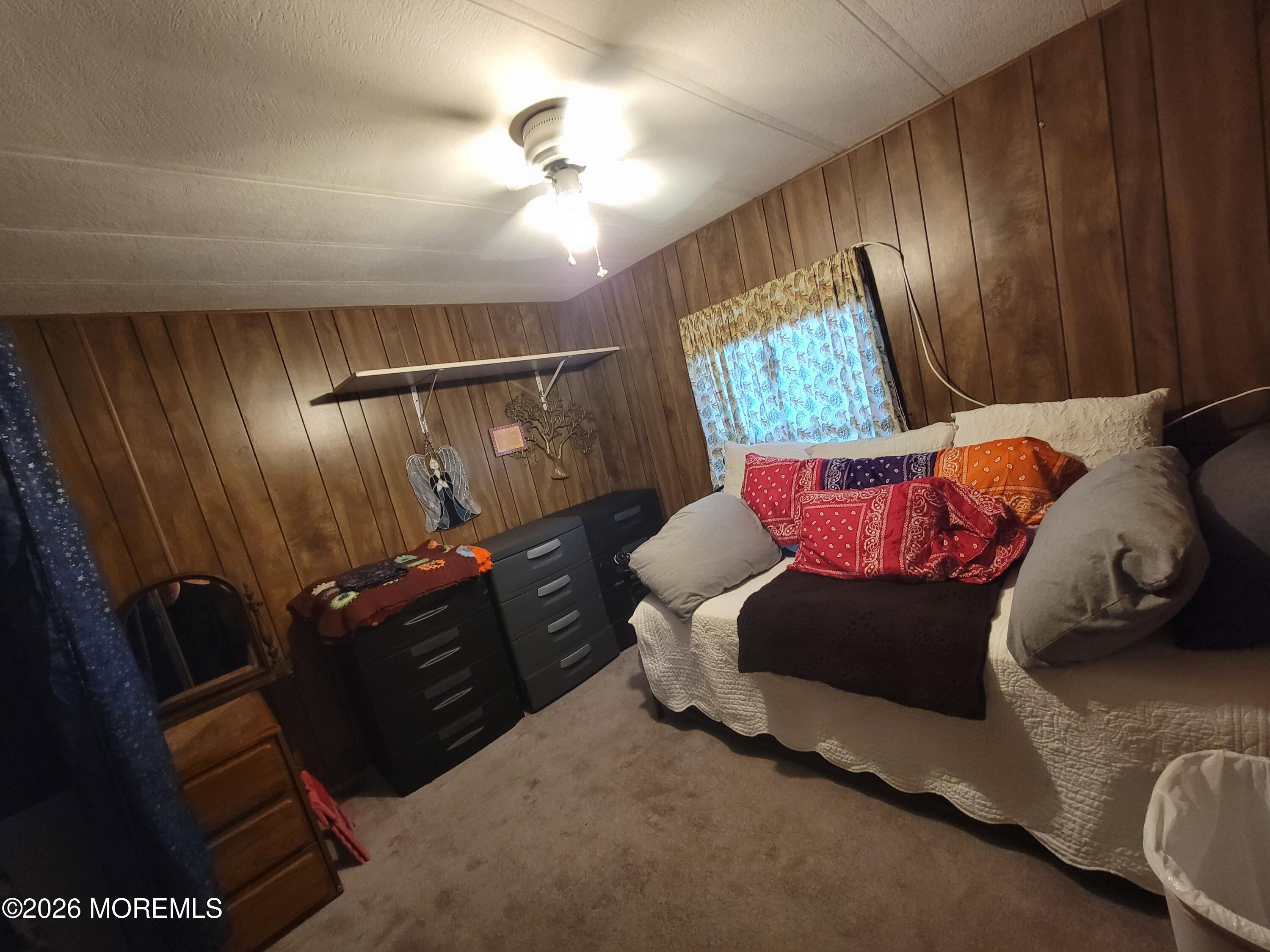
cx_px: 635
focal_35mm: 13
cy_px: 476
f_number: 2.2
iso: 500
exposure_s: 1/30
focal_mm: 2.2
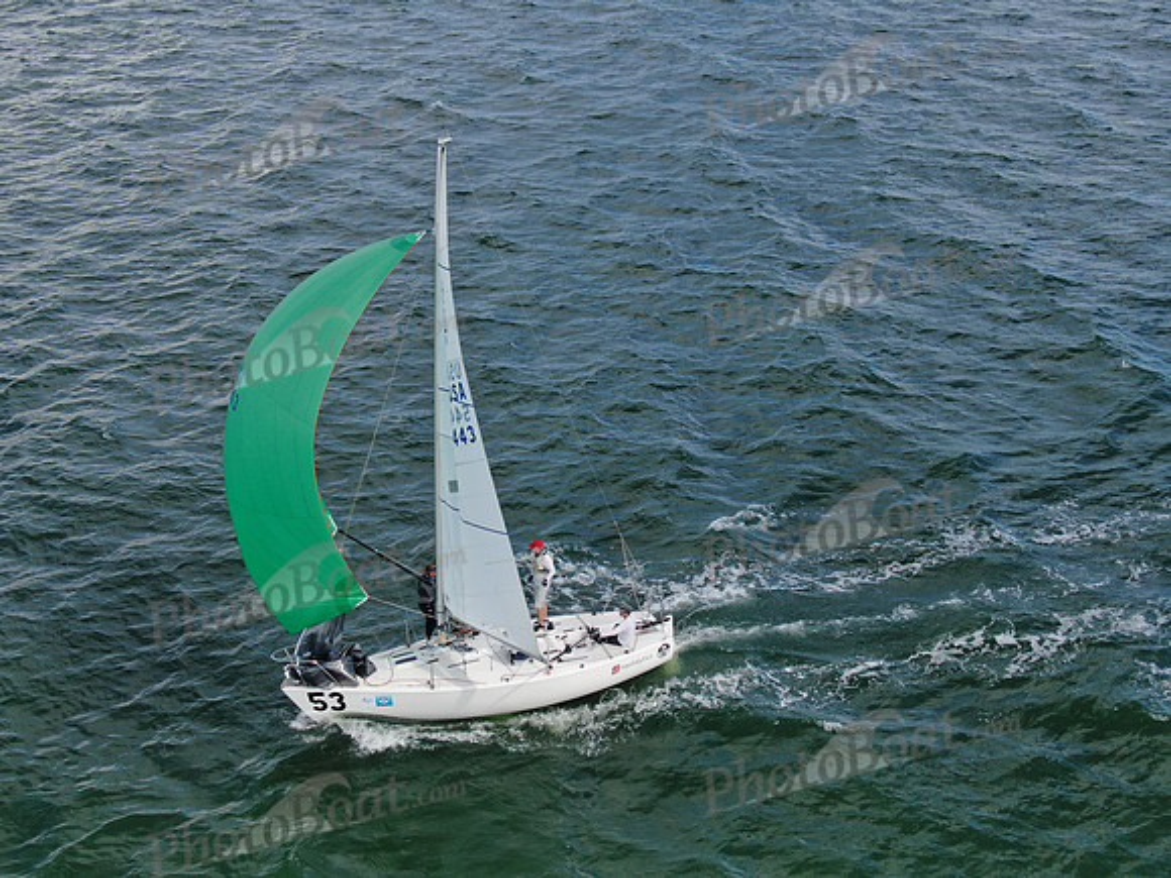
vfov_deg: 30.3
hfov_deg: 39.7
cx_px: 586
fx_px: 1624
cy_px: 439
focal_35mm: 48
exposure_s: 1/640
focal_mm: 8.6
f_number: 3.8
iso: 100
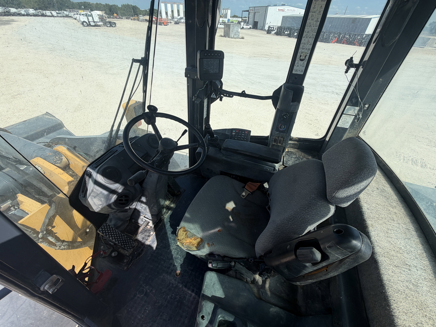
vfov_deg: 85.7
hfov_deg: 102.1
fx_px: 176
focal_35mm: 14
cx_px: 218
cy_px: 164
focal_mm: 2.22
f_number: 2.2
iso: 25
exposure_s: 1/770
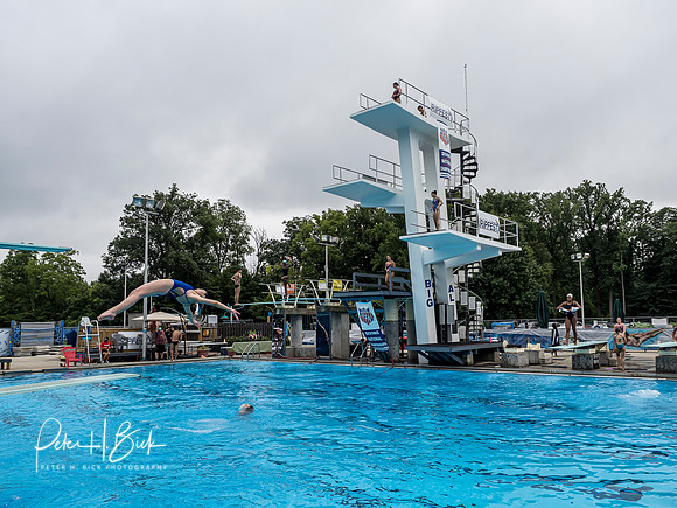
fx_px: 511
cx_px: 368
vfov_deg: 52.8
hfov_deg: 66.9
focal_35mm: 26
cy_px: 276
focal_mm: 12
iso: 320
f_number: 6.3
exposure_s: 1/640
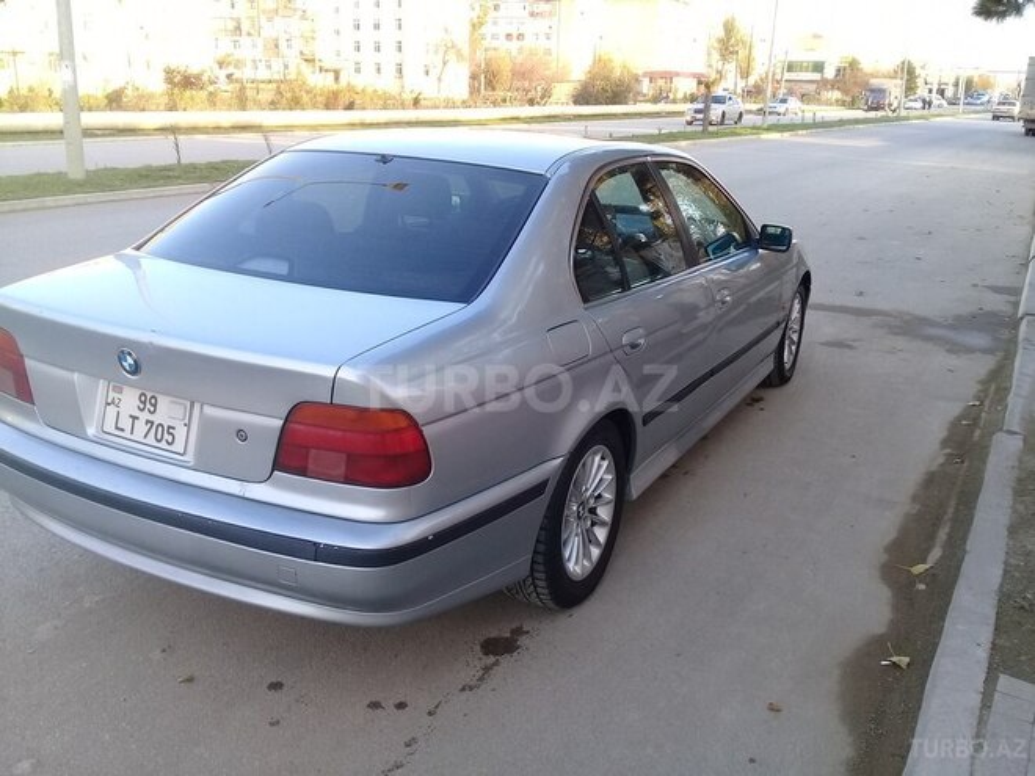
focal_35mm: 31
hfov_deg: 58.4
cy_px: 388
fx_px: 927
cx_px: 518
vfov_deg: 45.4
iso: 50
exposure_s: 1/100
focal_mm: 3.3
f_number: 2.2
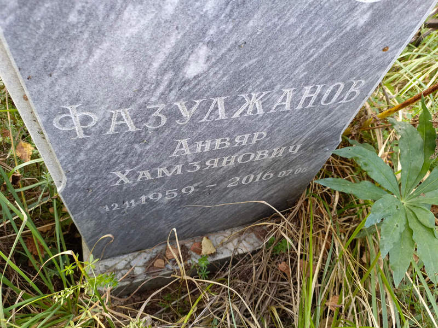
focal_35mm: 25
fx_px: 316
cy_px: 164
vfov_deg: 54.9
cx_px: 219
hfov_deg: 69.4
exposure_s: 1/60
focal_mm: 4.76
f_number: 1.69
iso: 261
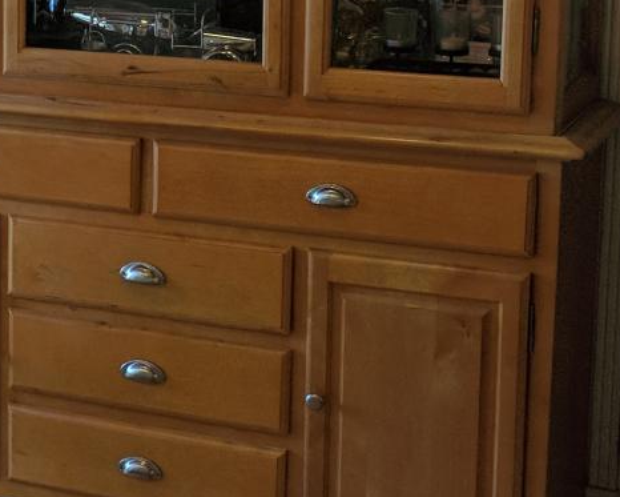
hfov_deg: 16.3
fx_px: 2001
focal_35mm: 109
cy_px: 85
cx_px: -277
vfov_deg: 14.1
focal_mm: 4.67
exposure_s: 1/125
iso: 160
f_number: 2
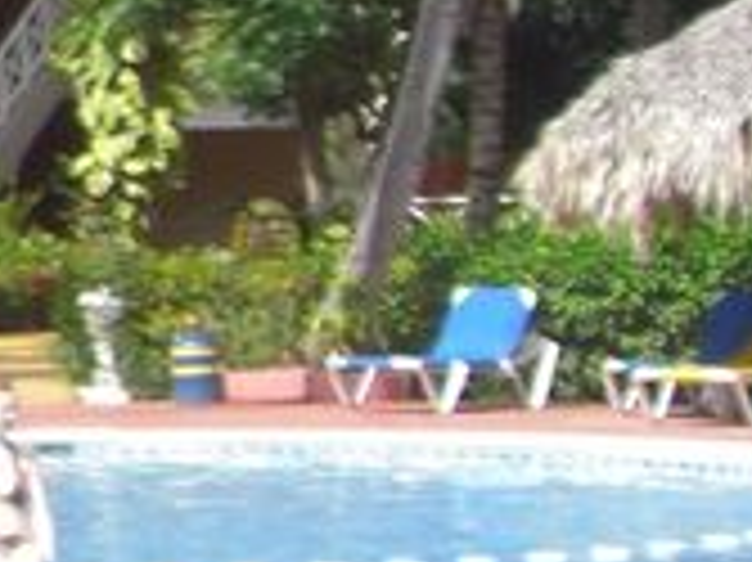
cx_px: -1337
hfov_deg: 7.6
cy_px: -157
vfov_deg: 6.3
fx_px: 5058
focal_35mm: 233
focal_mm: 6.2
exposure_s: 1/640
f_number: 2.7
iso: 64
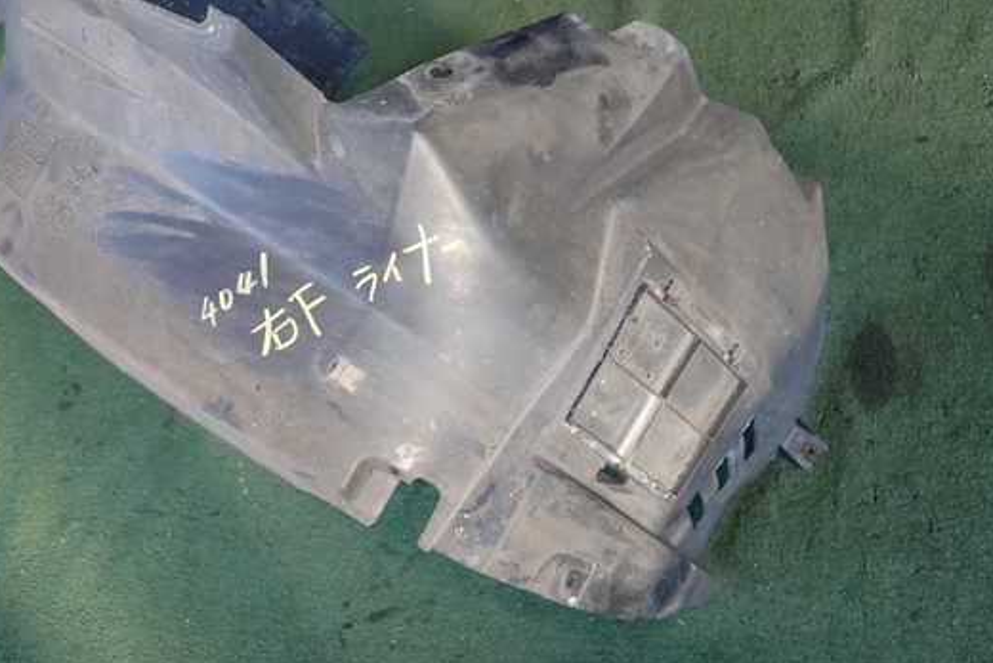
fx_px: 993
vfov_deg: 36.9
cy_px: 306
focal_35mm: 36
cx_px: 426
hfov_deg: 52.9
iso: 200
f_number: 2.3
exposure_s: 1/125
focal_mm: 5.4
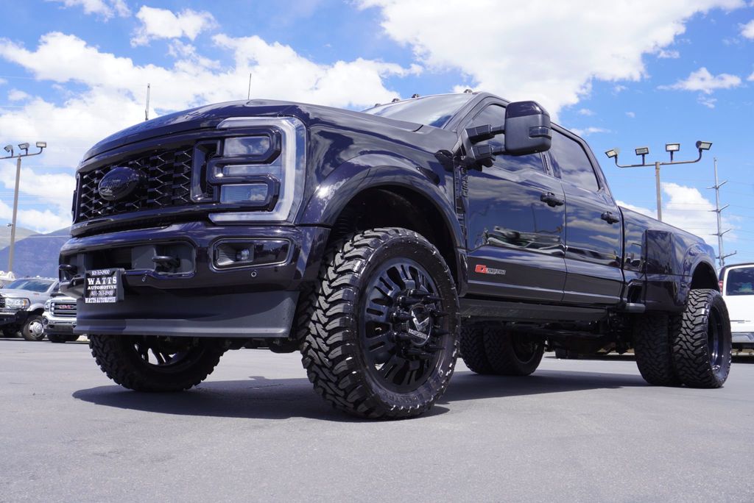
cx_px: 377
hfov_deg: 57.2
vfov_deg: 40.0
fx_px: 692
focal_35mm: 33
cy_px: 252
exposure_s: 1/125
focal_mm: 22
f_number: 9
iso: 100
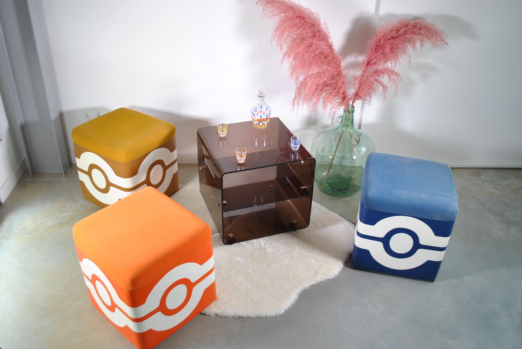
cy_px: 174
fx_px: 435
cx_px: 261
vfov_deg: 43.7
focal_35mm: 30
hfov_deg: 61.9
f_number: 4.5
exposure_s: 1/15
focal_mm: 20
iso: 100
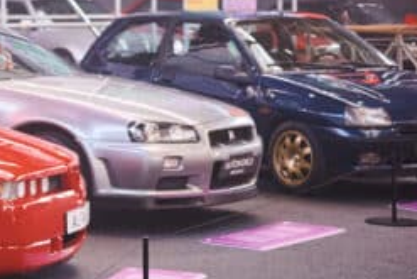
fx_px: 1680
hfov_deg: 12.9
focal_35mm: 145
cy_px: 58
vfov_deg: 9.5
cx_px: -311
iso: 800
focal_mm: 35
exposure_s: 1/2500
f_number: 1.6
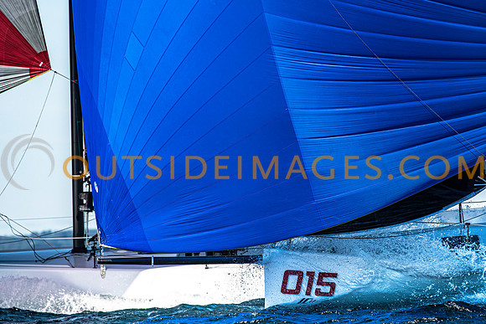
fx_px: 6076
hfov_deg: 4.6
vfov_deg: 3.1
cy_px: 162
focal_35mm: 450
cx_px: 243
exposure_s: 1/3200
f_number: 5
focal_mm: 300
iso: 320
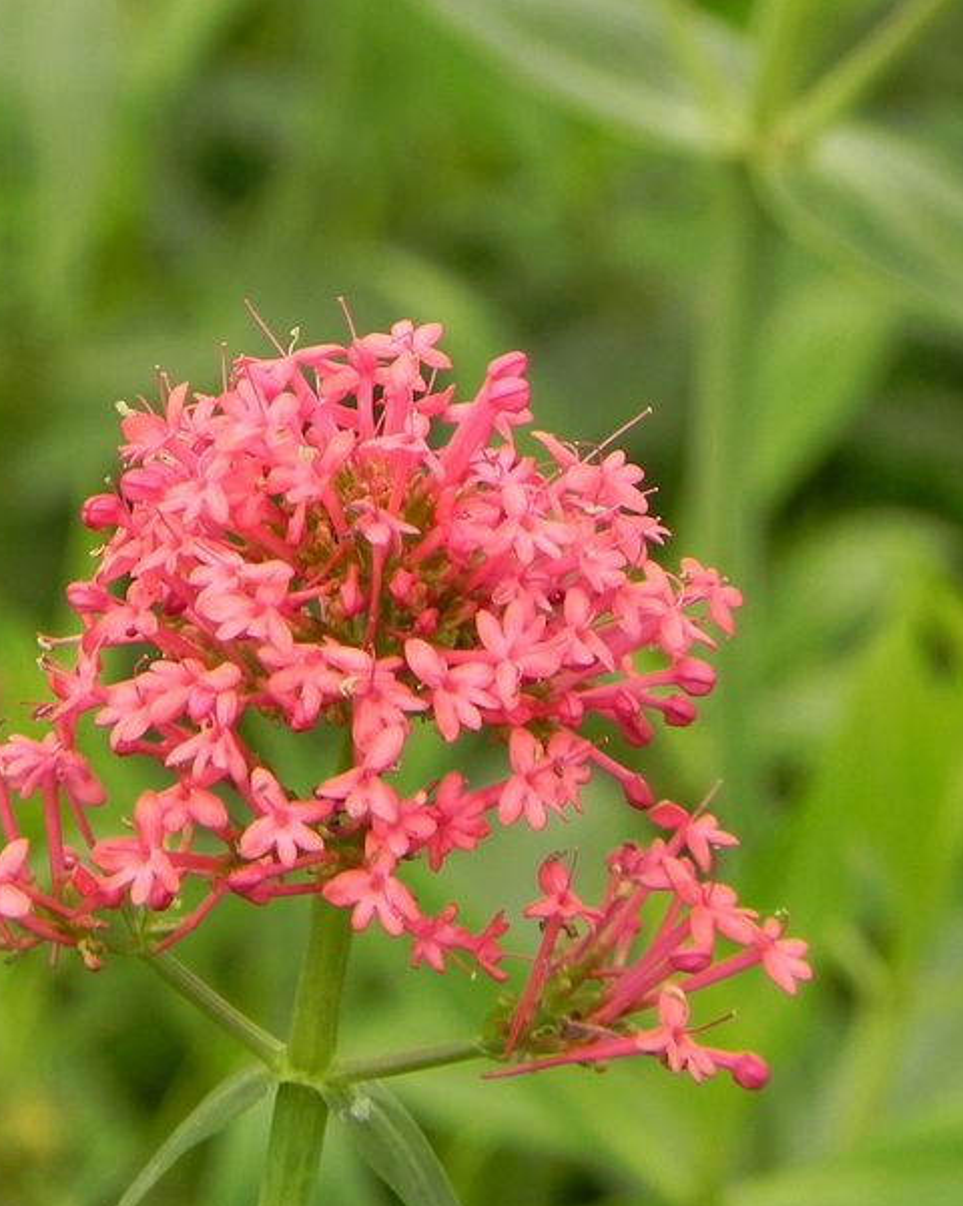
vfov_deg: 3.8
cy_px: 542
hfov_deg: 3.1
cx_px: -83
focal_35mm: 504
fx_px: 17974
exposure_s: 1/250
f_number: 5
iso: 160
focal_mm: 51.8
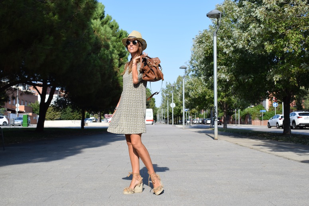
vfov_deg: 29.0
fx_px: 399
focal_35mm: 46
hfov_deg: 42.3
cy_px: 103
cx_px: 154
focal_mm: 31
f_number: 8
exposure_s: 1/320
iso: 200
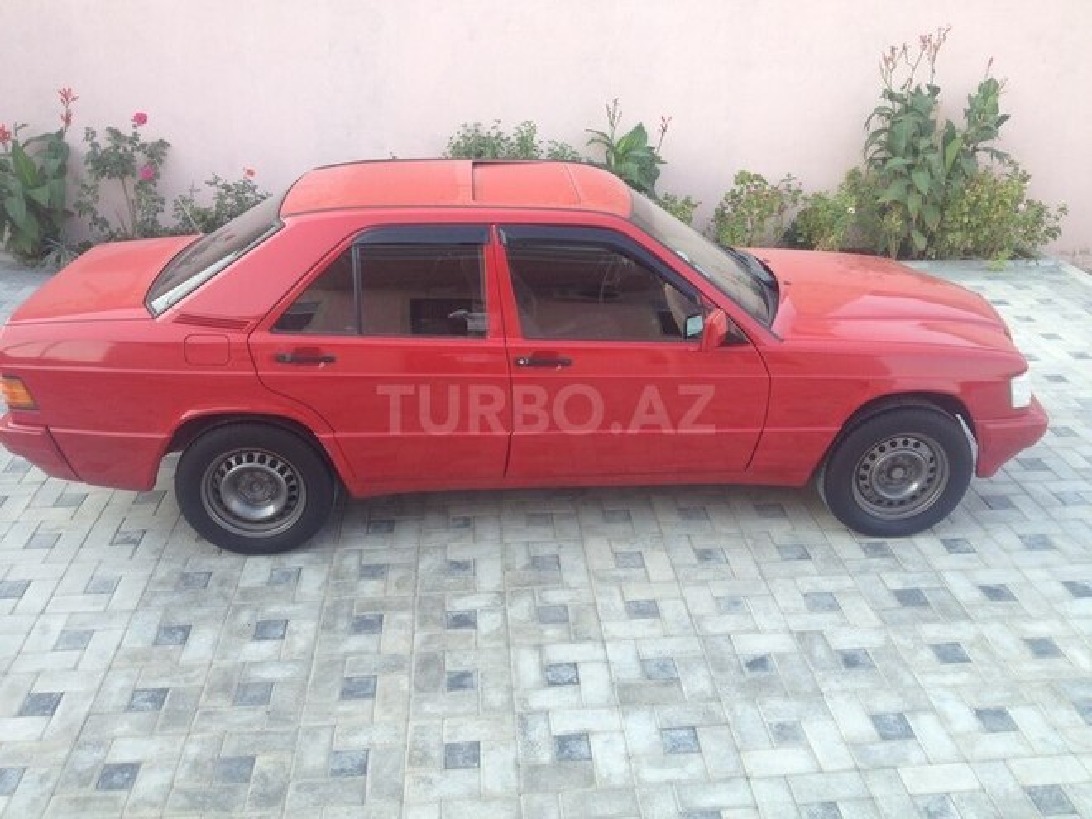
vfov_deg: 40.7
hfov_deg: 52.6
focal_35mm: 35
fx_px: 1104
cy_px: 410
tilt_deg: -25.5
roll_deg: -0.7
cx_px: 546
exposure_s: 1/139
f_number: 2.4
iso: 50
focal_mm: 4.28
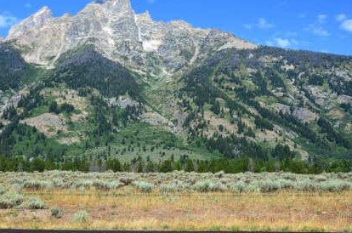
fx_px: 498
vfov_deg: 26.3
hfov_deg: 38.5
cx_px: 119
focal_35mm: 51
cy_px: 88
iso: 200
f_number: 10
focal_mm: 22
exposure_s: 1/400
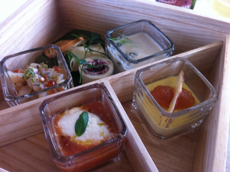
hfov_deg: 52.7
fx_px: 232
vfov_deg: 40.6
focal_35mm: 35
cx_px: 115
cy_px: 86
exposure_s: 1/30
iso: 80
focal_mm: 3.85
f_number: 2.8
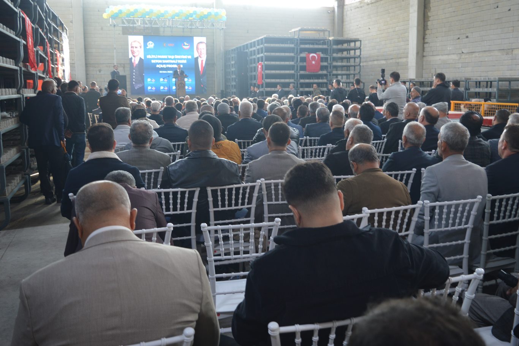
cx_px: 260
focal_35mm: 33
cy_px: 173
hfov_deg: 57.2
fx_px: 476
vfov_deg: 40.0
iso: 400
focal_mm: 22
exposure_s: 1/50
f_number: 3.8
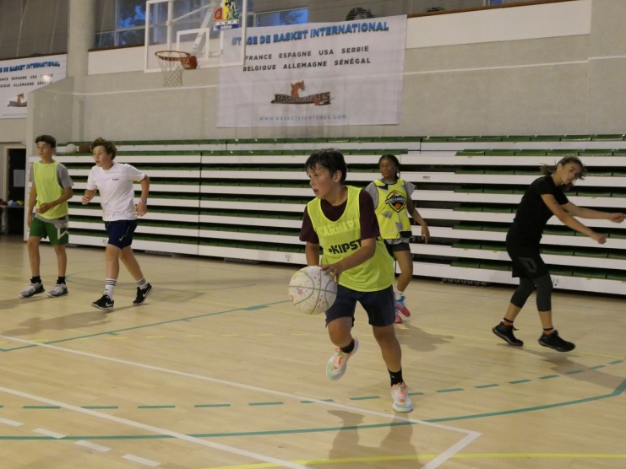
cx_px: 303
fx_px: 742
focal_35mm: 41
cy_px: 223
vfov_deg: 35.1
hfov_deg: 45.8
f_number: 2.8
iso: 2500
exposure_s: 1/500
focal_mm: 12.8
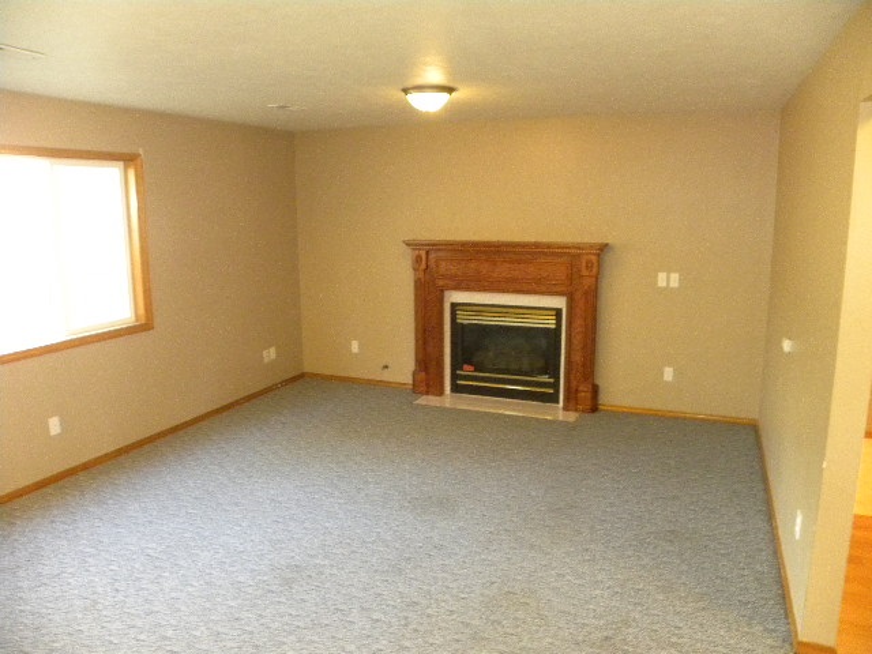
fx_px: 655
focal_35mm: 26
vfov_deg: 53.1
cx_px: 436
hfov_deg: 67.3
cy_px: 327
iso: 400
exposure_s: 1/30
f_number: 2.8
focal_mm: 4.6
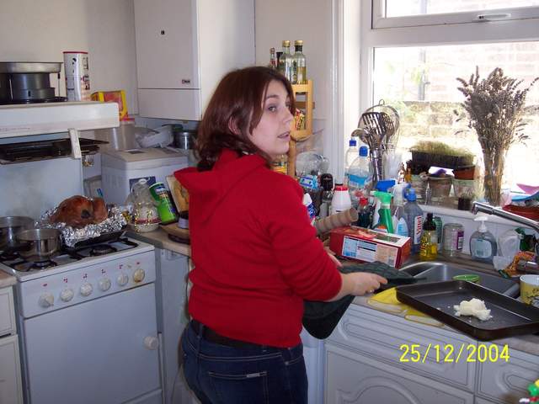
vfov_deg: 37.7
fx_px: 592
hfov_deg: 49.0
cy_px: 202
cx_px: 270
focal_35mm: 38
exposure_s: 1/30
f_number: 2.8
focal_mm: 8
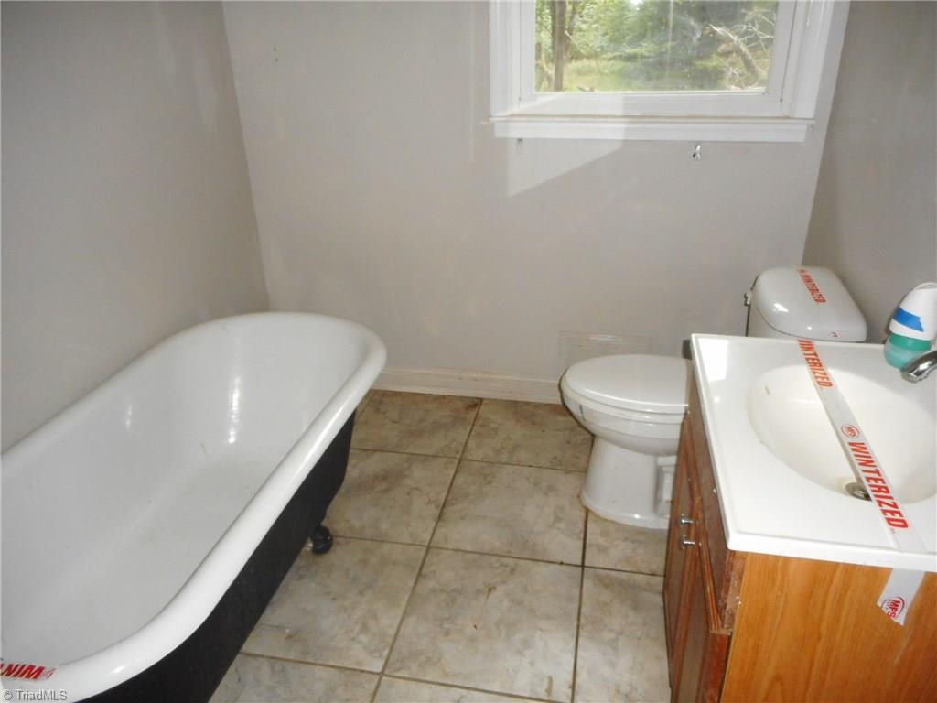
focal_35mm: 25
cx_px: 468
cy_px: 352
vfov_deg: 54.9
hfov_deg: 69.4
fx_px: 677
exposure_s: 1/25
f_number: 3.7
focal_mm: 4.5
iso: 400
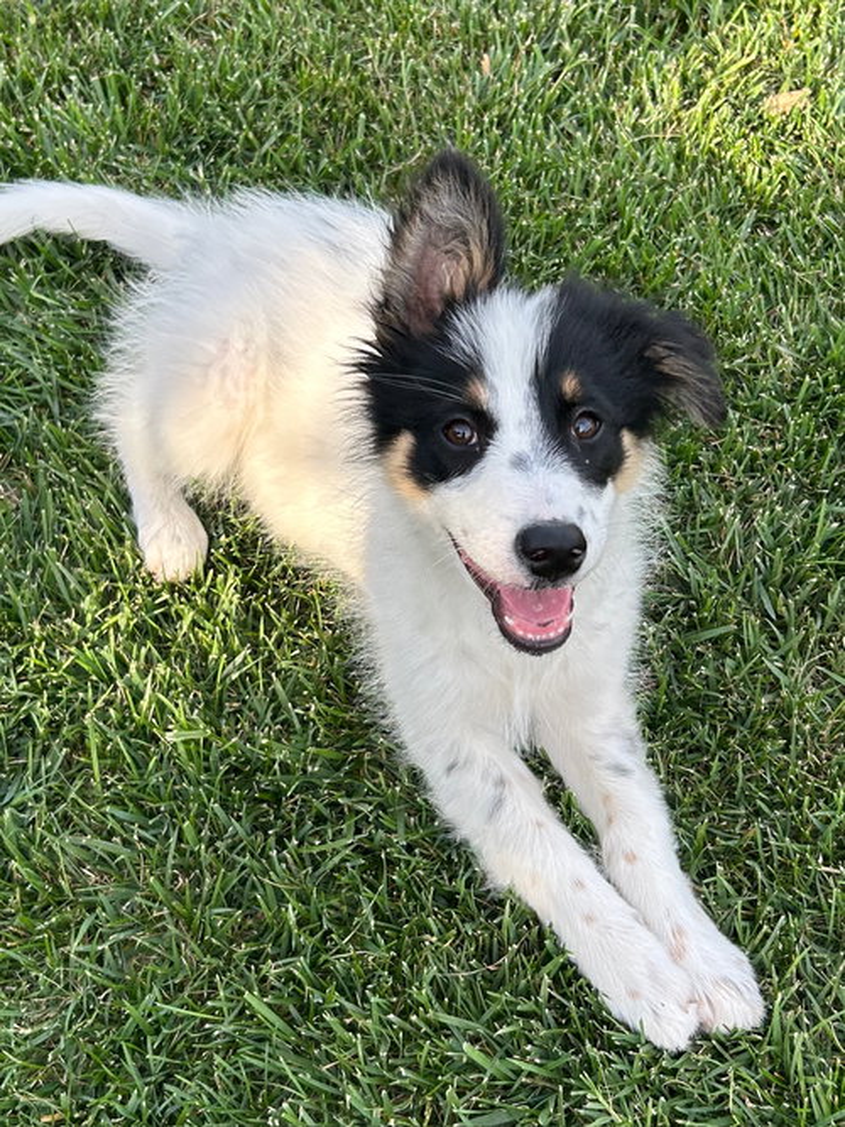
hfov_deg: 53.0
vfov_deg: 67.3
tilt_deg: -56.8
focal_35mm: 26
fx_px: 847
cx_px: 422
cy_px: 564
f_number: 1.5
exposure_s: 1/418
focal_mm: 5.7
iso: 50
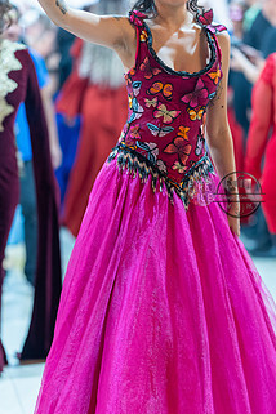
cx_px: 129
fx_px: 1368
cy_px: 195
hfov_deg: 11.5
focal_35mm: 119
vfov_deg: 17.2
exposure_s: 1/160
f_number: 1.4
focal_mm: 85
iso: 500
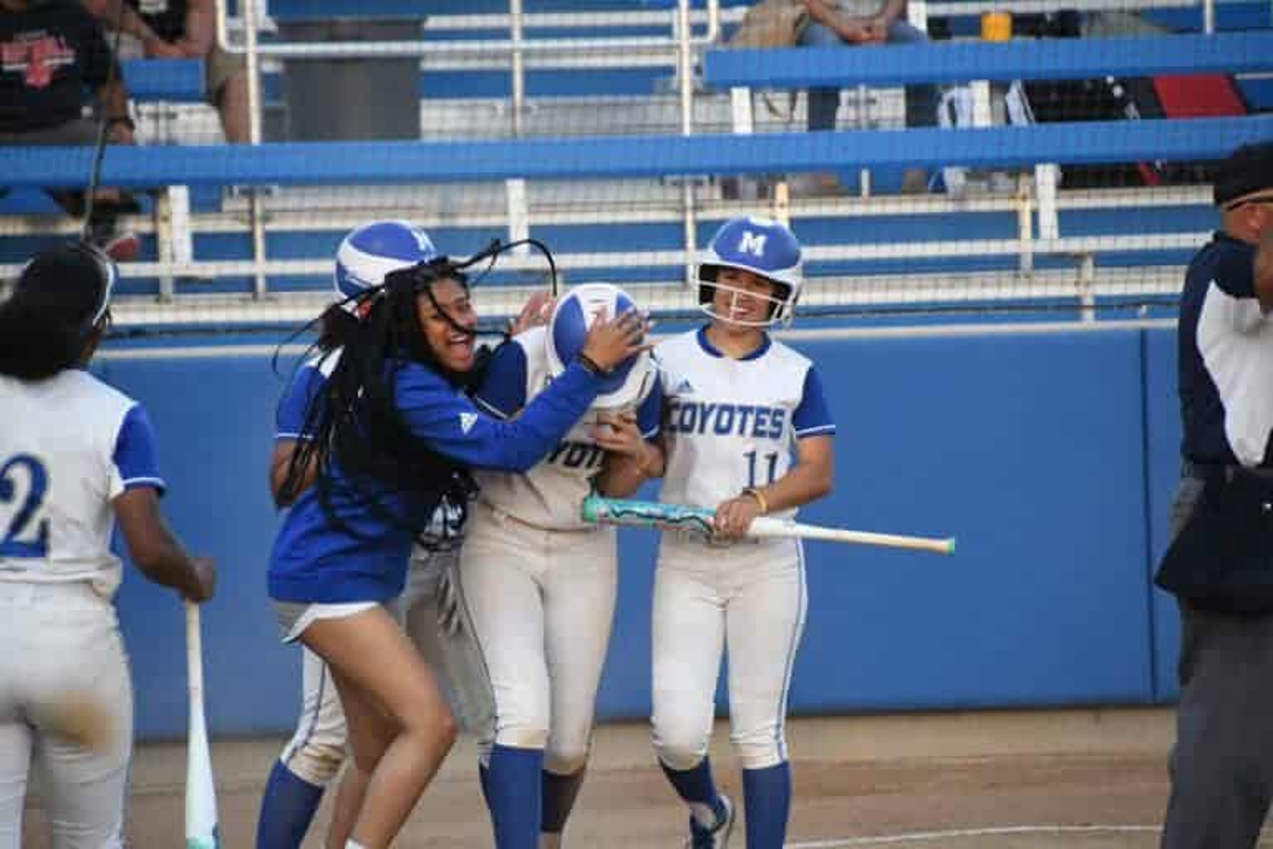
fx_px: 11138
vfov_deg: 4.4
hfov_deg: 6.5
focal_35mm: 315
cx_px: 636
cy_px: 424
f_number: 6.3
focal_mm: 210
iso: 6400
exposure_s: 1/1250
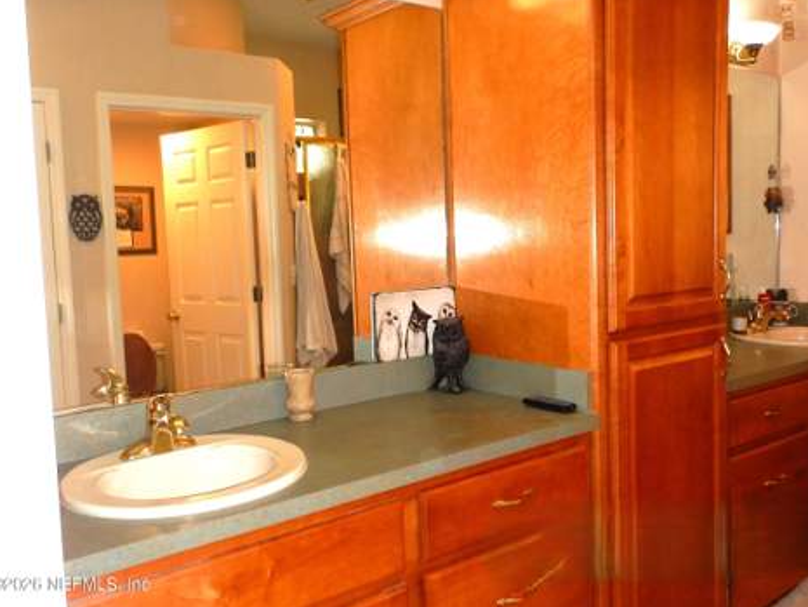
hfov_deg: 56.8
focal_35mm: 32
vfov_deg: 44.2
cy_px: 299
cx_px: 407
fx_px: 747
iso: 200
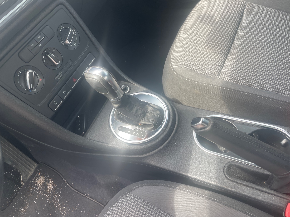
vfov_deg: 53.1
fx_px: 218
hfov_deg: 67.3
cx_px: 145
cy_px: 108
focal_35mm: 26
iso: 32
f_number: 1.6
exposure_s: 1/142
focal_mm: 4.2
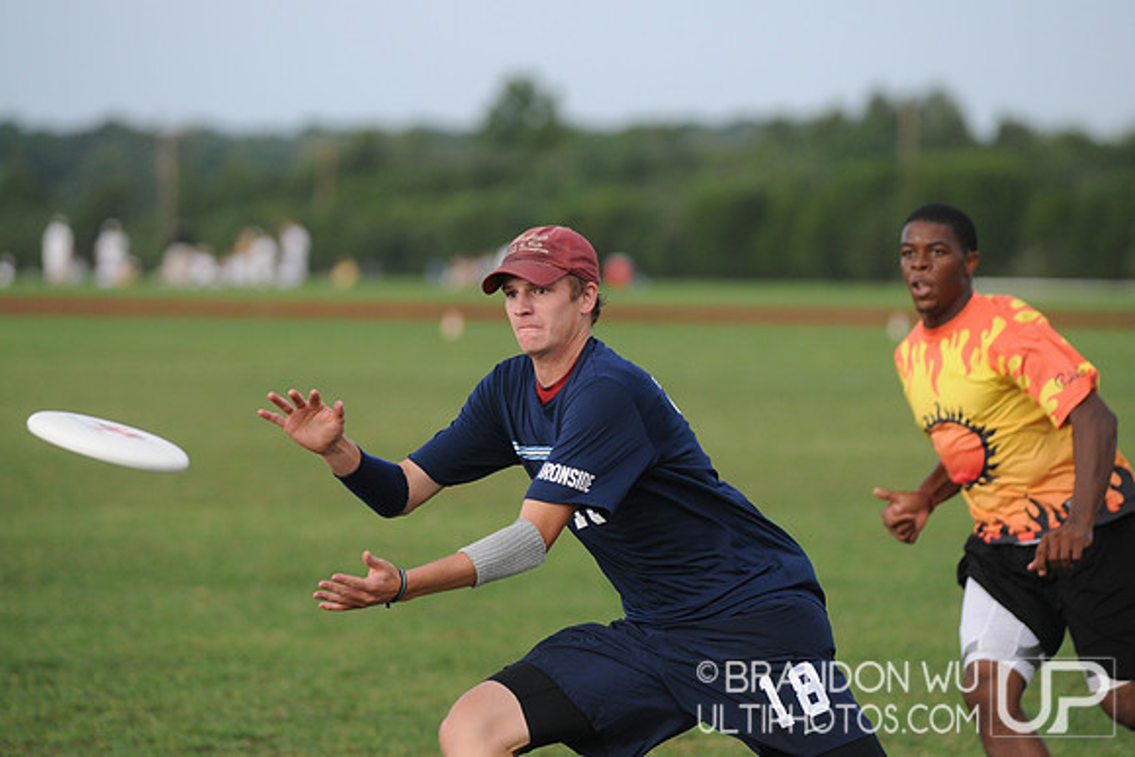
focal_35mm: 218
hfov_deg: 9.5
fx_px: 6859
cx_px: 568
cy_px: 378
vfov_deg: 6.3
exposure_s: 1/2500
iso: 400
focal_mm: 145
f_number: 2.8
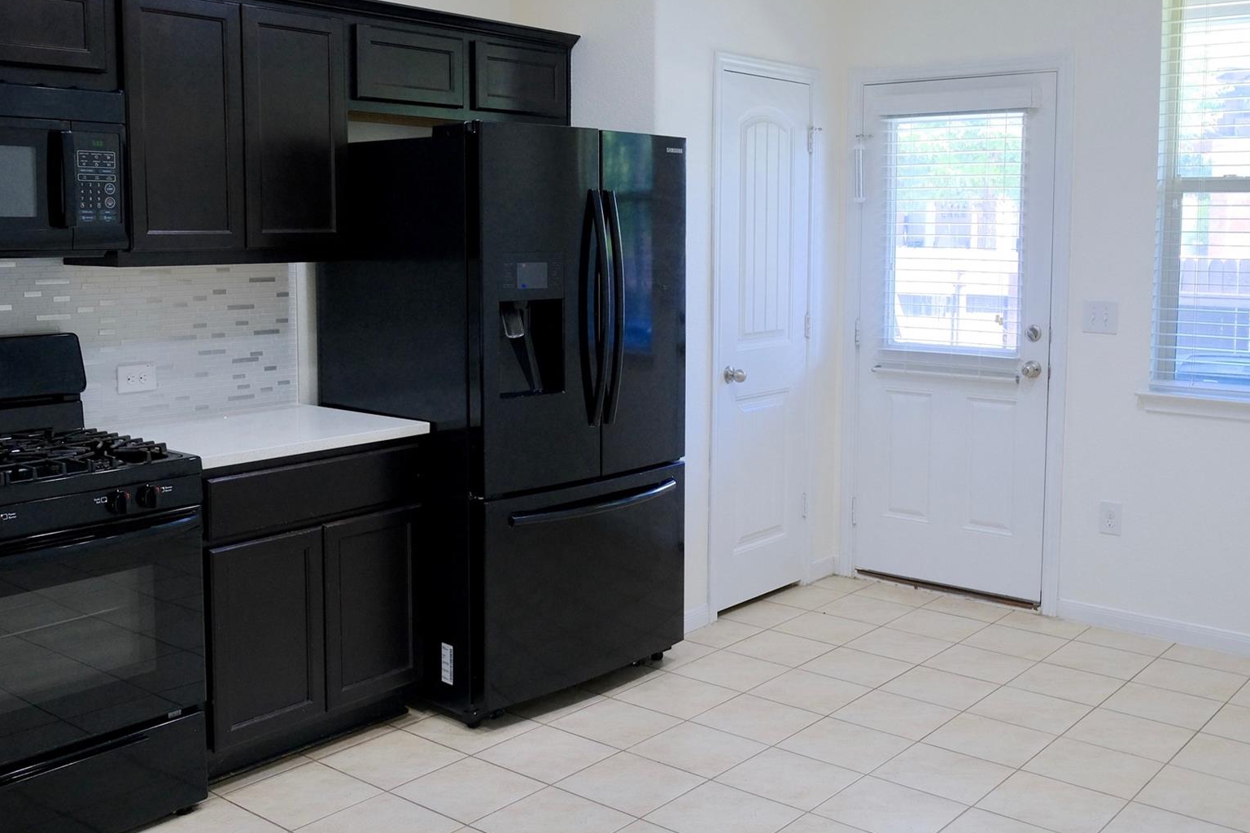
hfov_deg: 53.1
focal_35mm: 36
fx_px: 1250
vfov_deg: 36.8
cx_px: 601
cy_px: 351
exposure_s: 1/60
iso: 1250
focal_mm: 18
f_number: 3.6
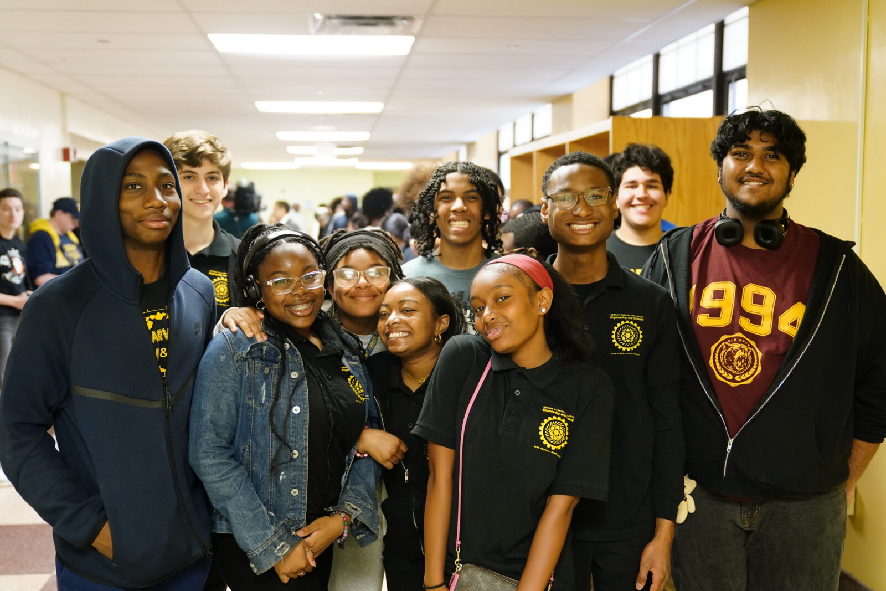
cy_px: 296
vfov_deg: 34.2
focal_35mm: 39
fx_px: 960
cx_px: 443
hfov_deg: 49.5
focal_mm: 39
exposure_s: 1/80
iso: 3200
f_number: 2.8
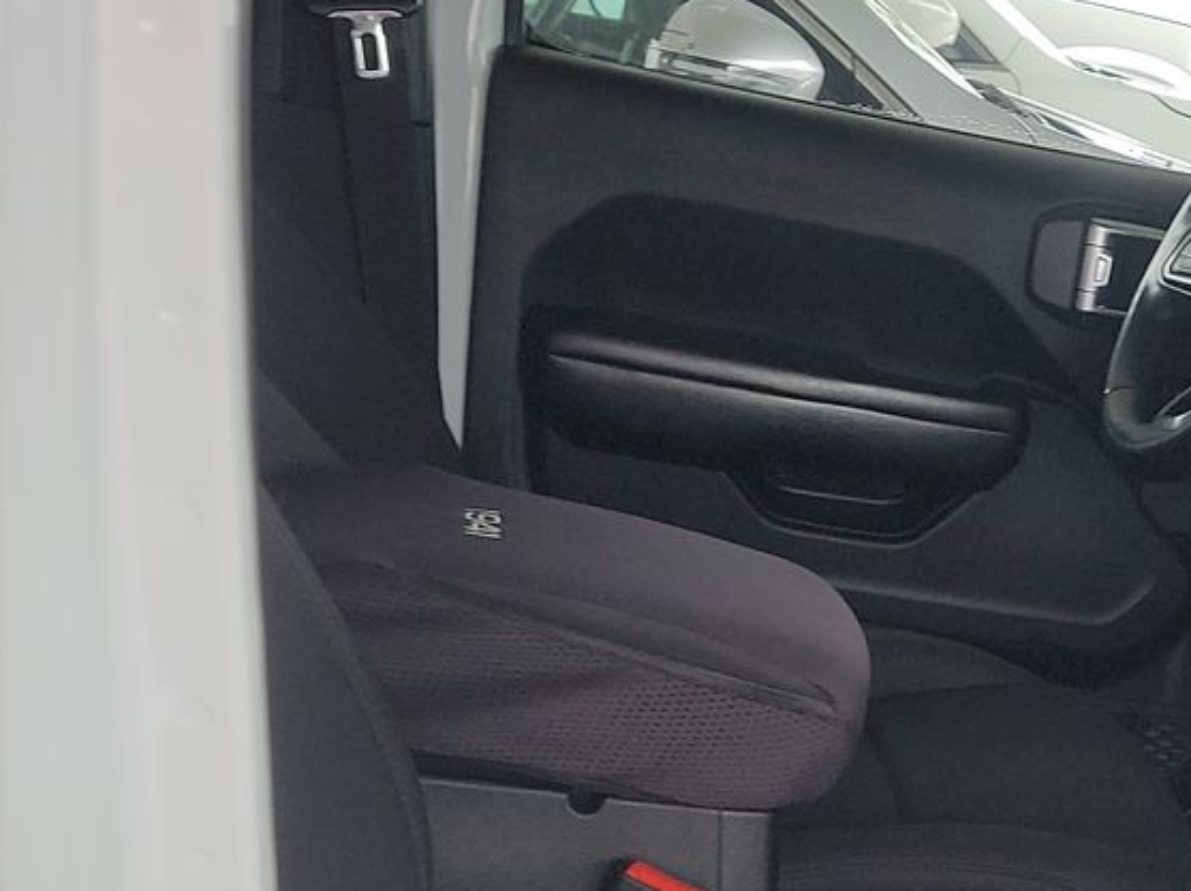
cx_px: 1041
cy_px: 936
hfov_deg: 27.3
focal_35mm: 69
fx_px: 2372
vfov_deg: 20.5
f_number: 1.8
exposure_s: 1/59
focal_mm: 6.7
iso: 126
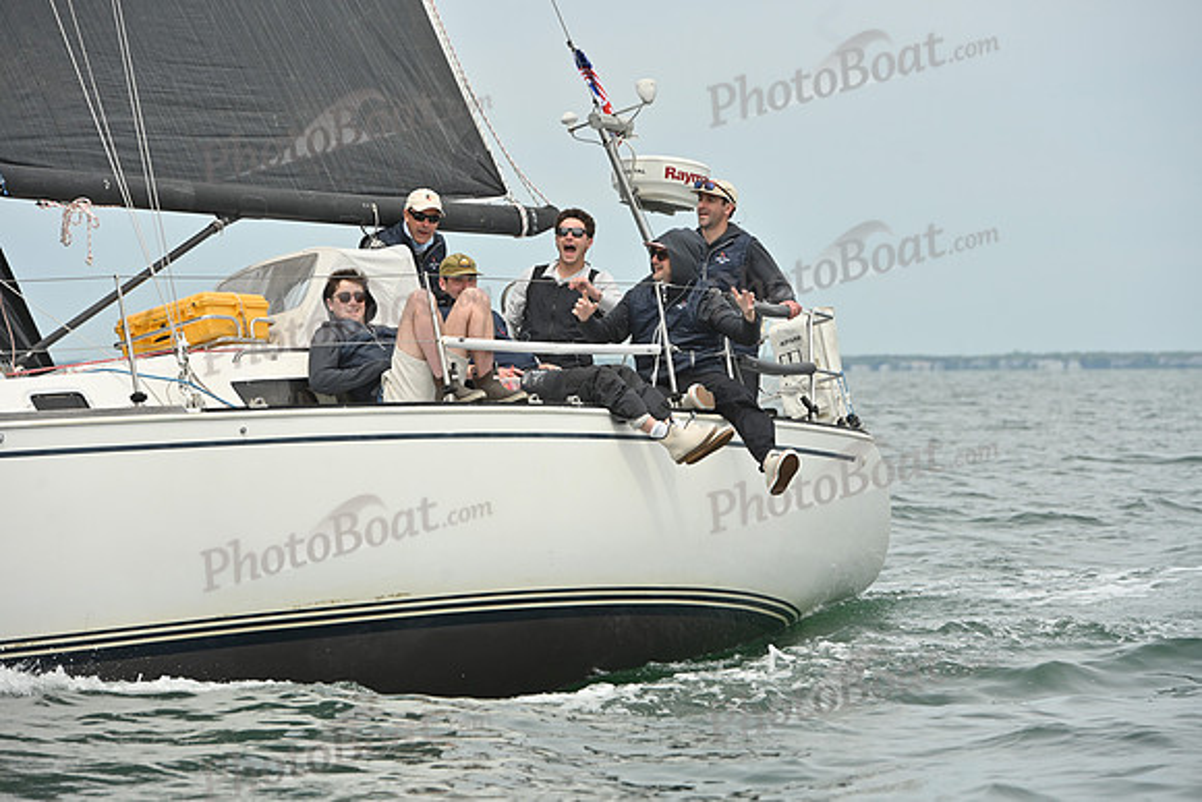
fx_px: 5844
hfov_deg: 11.7
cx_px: 601
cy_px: 401
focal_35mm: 175
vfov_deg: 7.9
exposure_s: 1/2000
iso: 320
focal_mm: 175
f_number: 8
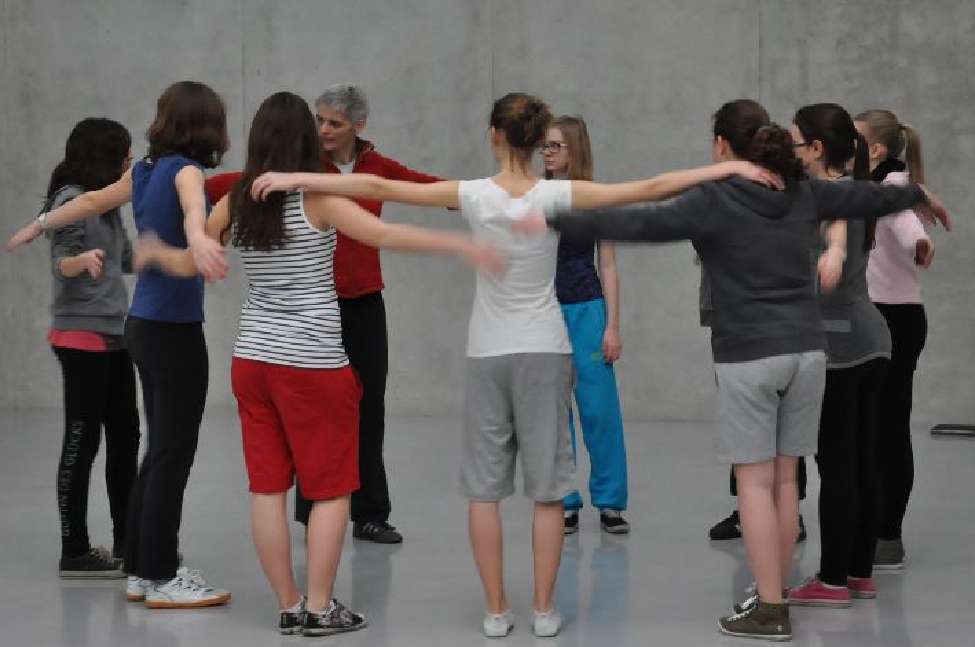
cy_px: 298
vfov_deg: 13.1
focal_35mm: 104
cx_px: 495
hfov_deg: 19.7
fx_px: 2813
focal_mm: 48
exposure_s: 1/10
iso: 1600
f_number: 4.8
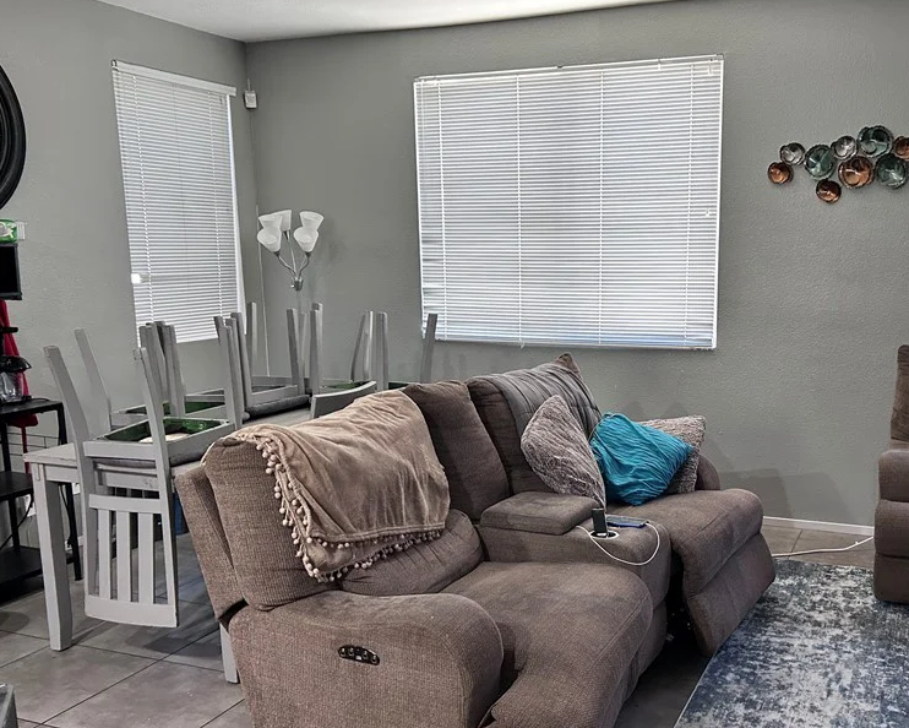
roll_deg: +0.4
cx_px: 570
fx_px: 942
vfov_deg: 42.1
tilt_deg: -10.8
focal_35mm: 35
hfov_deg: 51.0
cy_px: 414
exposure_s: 1/60
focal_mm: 5.7
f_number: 1.5
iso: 250
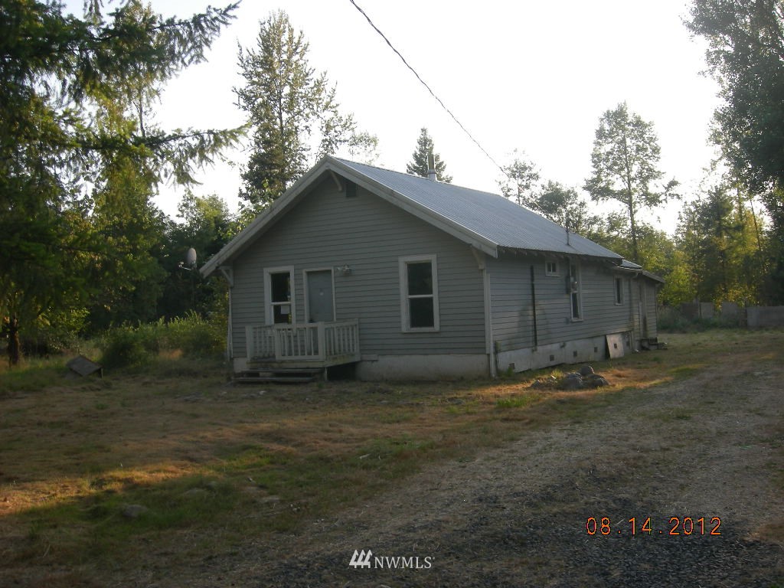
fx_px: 815
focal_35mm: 36
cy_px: 294
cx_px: 392
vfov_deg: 39.7
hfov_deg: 51.4
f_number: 4.3
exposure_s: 1/119
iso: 64
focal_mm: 7.5
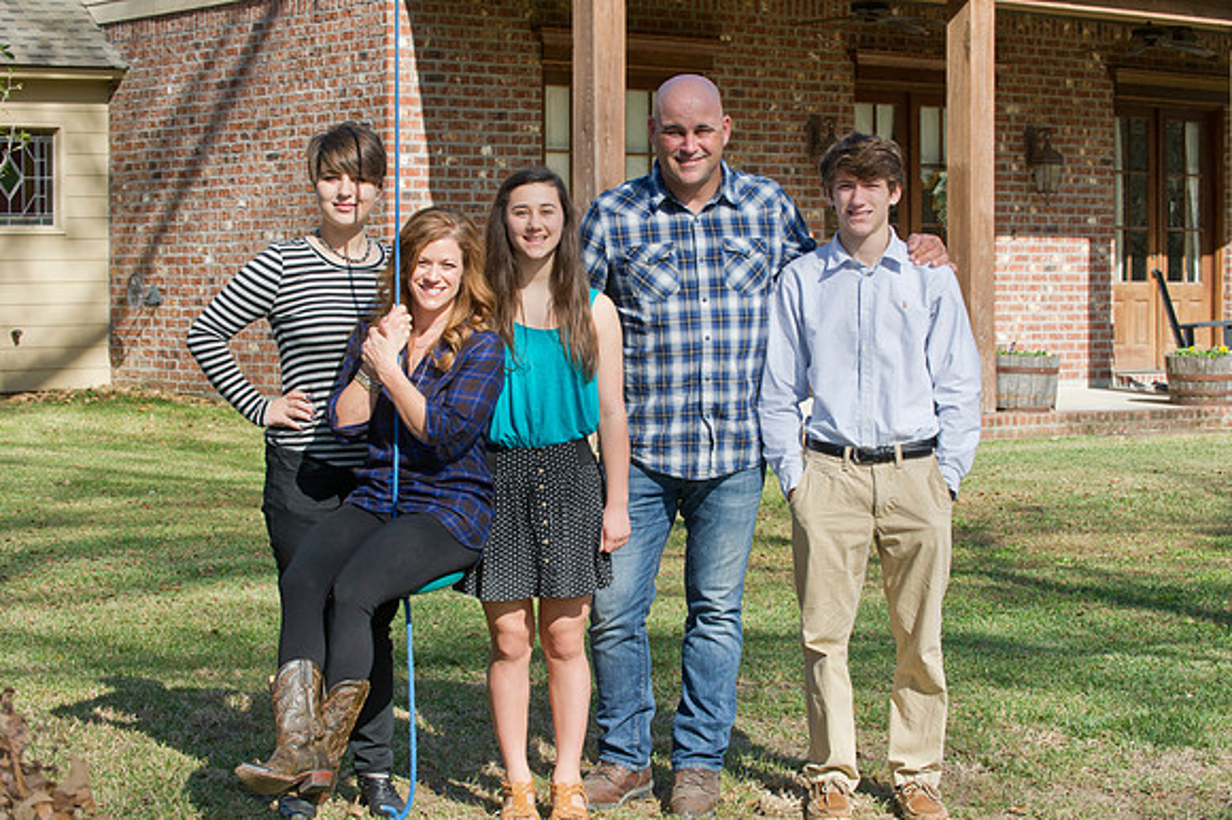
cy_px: 410
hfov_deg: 25.4
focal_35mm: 80
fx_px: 2736
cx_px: 616
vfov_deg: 17.0
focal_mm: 80
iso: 400
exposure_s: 1/250
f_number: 9
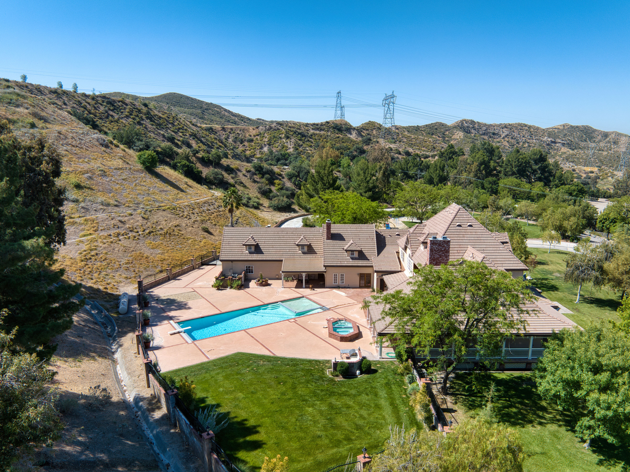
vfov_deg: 56.8
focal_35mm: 24
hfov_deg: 71.6
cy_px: 236
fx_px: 437
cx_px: 315
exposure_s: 1/400
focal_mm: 12.29
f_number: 6.3
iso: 100
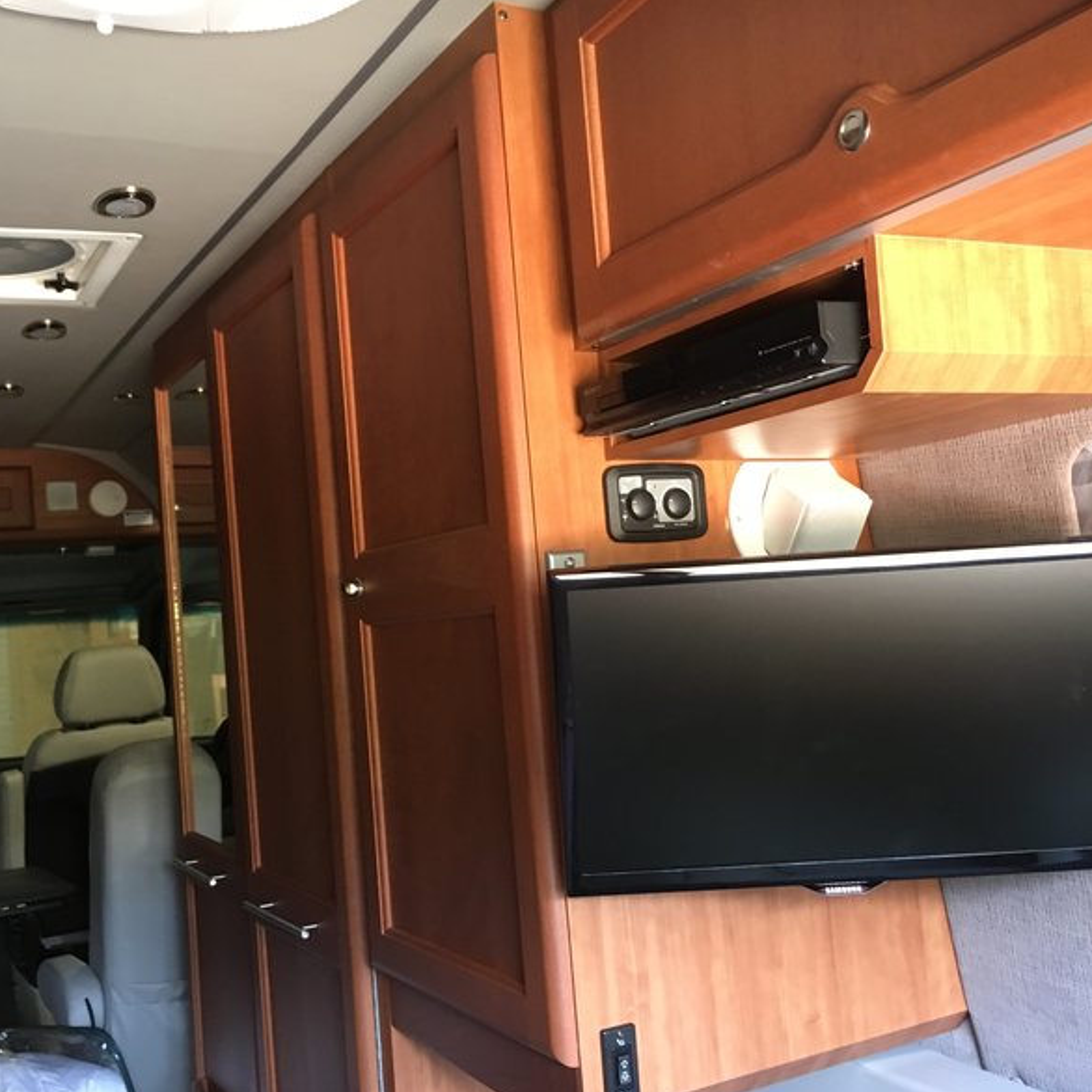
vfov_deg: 47.2
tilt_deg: +1.8
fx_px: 1249
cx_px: 471
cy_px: 555
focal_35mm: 35
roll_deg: +4.4
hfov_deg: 47.1
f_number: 2.2
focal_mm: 4.15
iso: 160
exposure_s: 1/30
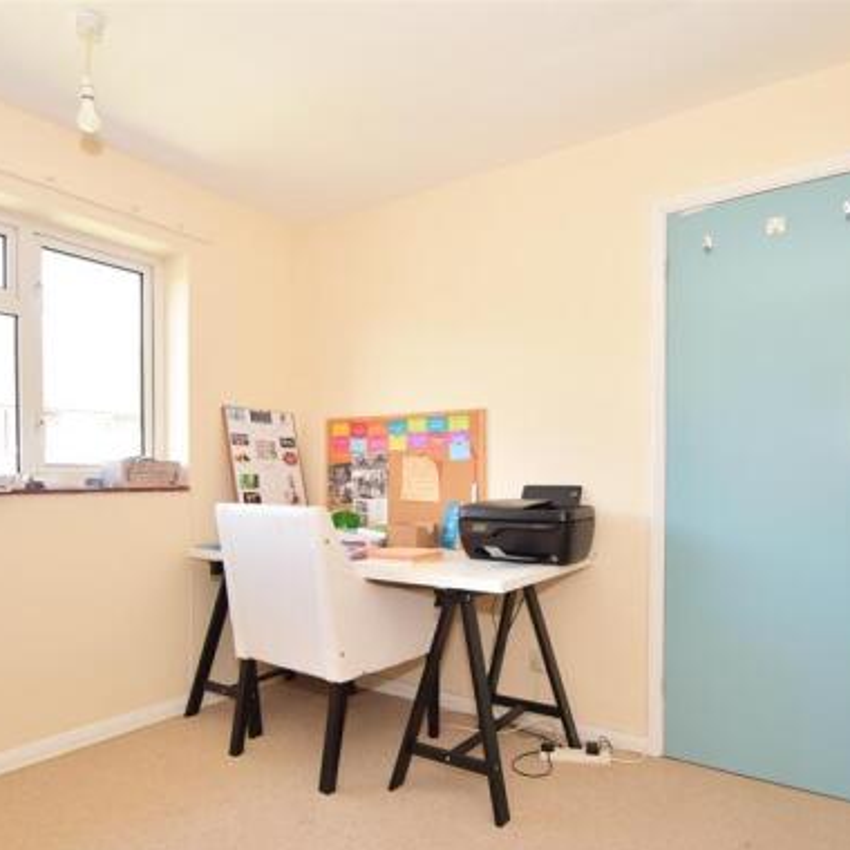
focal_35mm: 22
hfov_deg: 69.6
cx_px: 398
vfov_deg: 69.3
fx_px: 611
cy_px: 487
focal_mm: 10
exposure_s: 1/60
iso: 500
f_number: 8
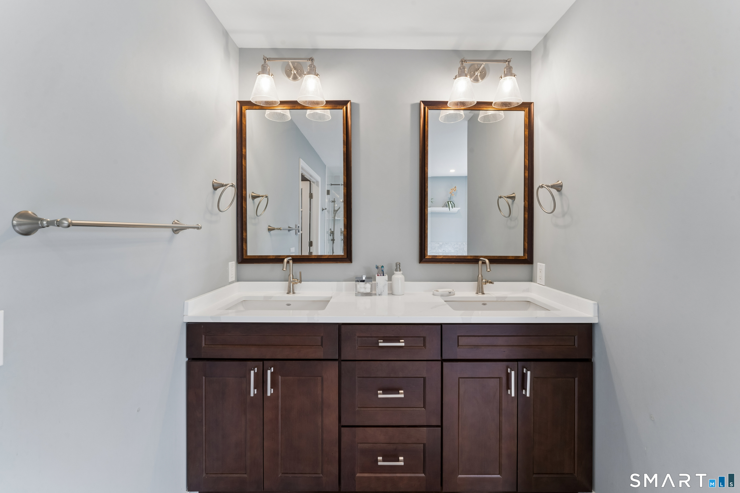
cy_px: 246
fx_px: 312
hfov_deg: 99.6
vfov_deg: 76.6
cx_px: 370
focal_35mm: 15
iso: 400
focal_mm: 15.2
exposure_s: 1/13
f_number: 13
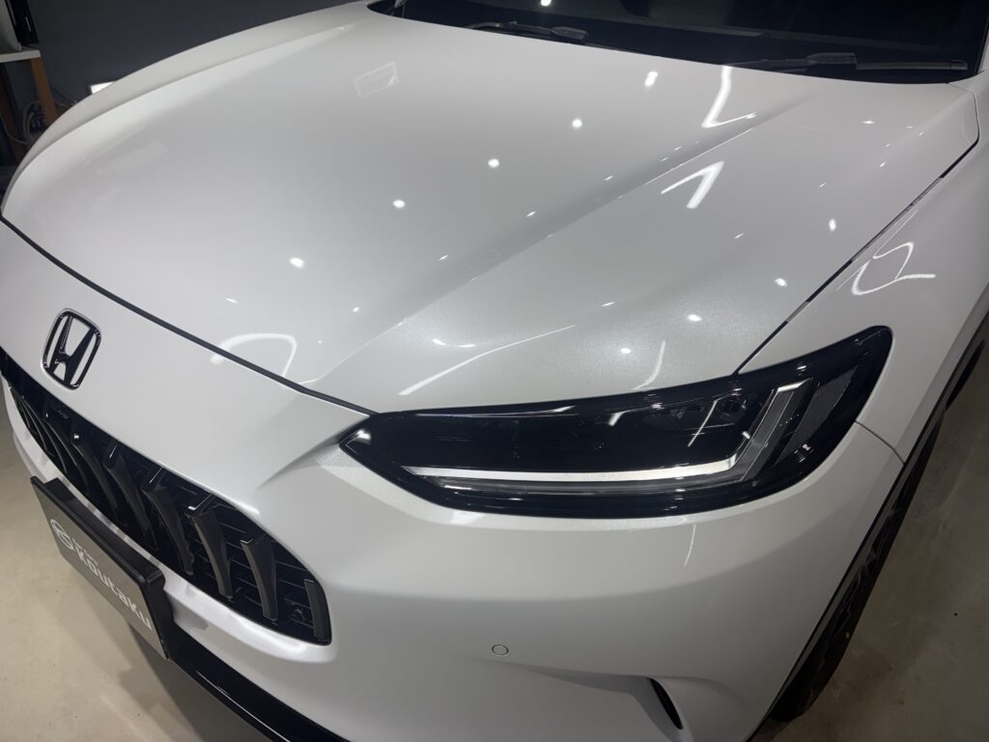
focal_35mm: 26
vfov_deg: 53.1
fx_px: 743
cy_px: 371
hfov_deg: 67.3
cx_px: 494
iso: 50
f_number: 1.6
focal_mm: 5.96
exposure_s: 1/462
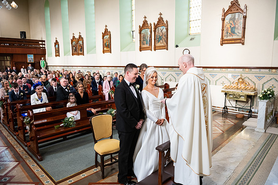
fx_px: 185
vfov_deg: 53.2
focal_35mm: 24
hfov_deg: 73.7
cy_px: 92
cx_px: 139
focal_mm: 24
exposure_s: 1/250
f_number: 3.5
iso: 1000
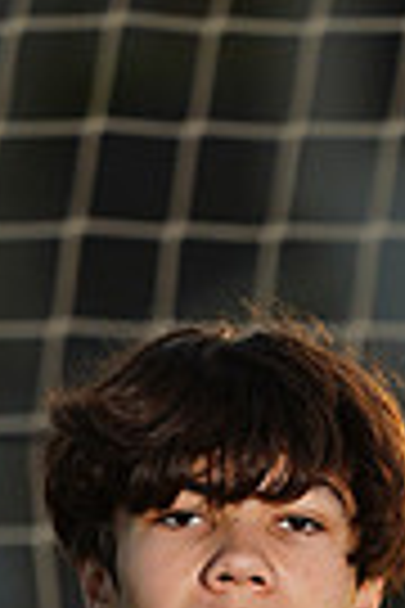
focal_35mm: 1567
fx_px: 26441
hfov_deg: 0.9
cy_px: 1297
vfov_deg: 1.3
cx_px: 151
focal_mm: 364
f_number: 7.1
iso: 100
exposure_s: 1/200
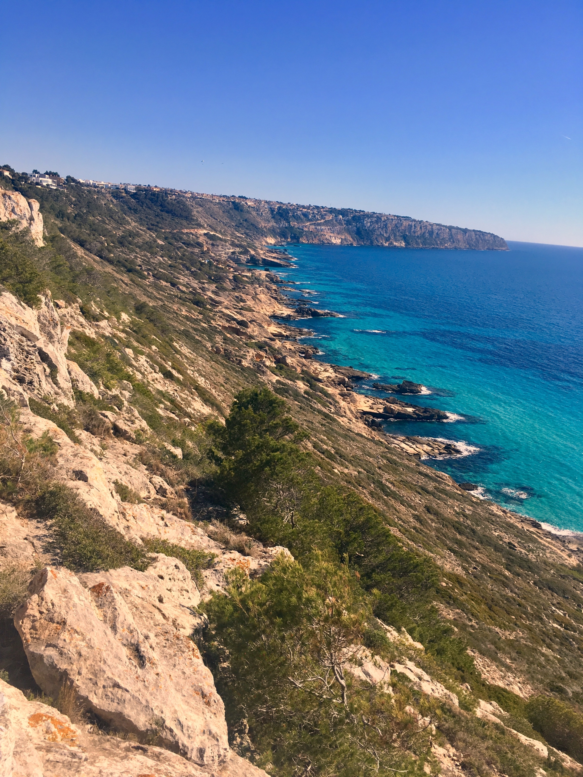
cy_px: 388
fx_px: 651
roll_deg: -4.6
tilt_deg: -13.9
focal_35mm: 29
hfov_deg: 48.2
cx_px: 292
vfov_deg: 61.7
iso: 25
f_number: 2.2
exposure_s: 1/1637
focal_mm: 4.15
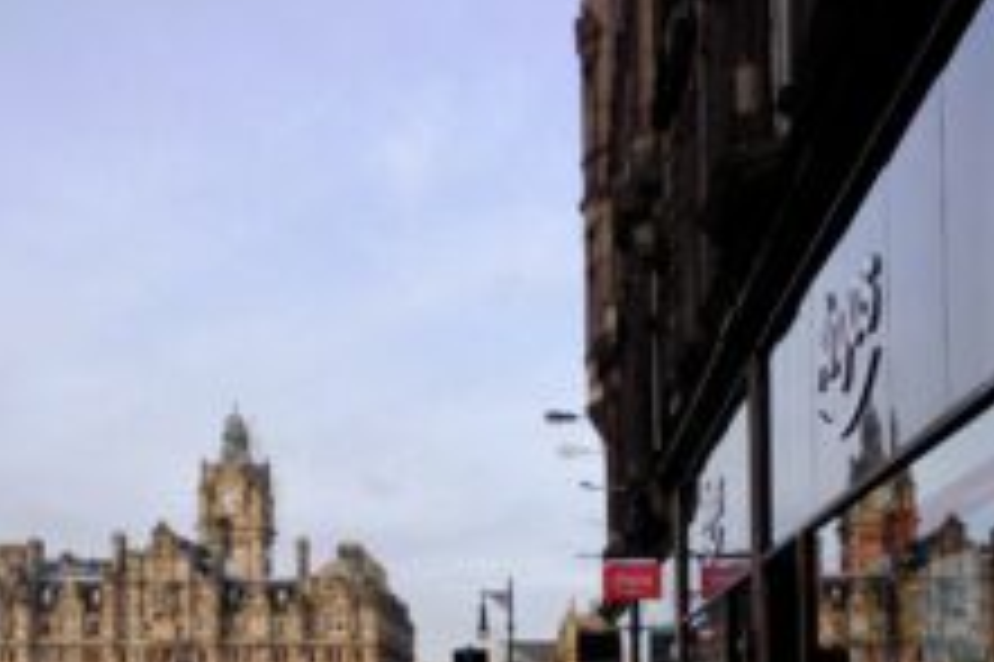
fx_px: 1821
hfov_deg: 30.5
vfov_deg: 20.0
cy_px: 657
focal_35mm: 66
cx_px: 531
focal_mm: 4.28
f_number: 2.4
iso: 50
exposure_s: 1/488
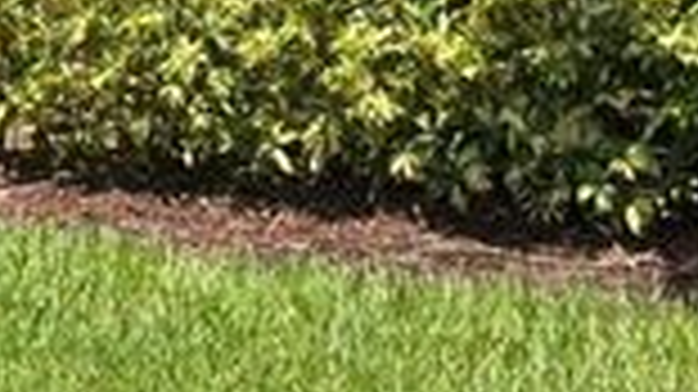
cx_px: 176
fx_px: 3126
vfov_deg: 7.0
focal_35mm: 169
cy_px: -295
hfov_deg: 12.7
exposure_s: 1/1815
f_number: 1.78
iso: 64
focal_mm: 6.86
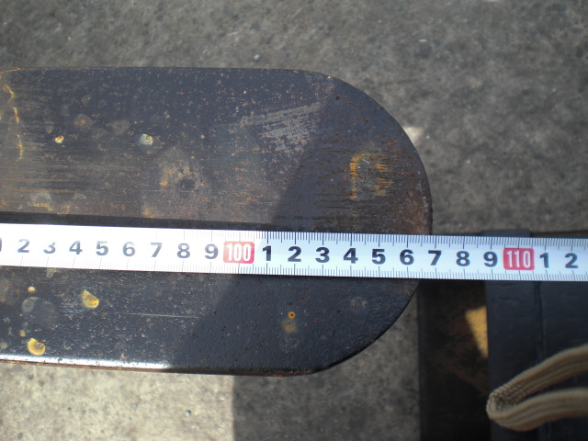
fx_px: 645
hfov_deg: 49.0
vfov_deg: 37.7
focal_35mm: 38
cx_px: 294
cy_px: 220
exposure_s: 1/320
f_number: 3.1
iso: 64
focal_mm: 6.3
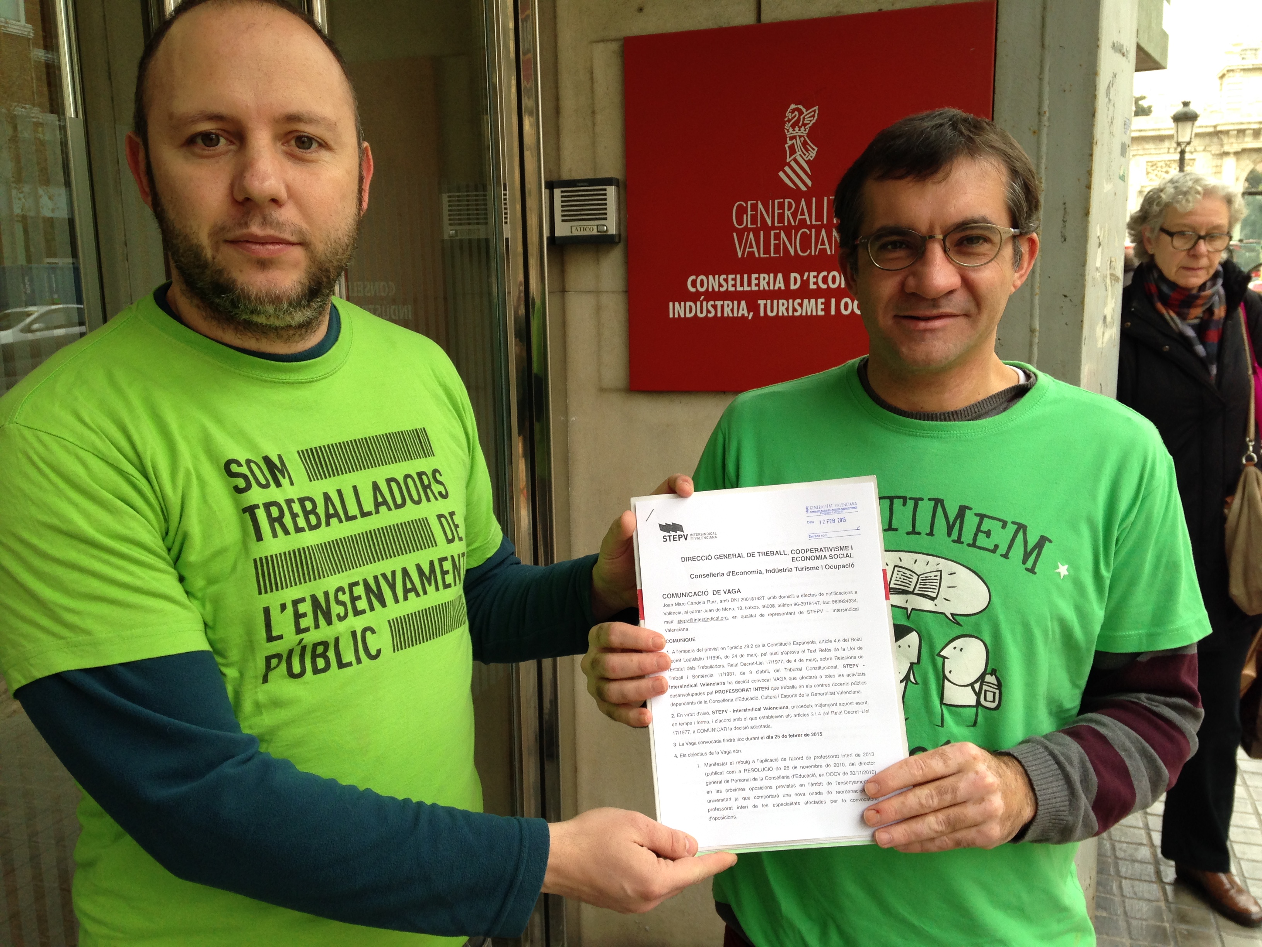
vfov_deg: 42.9
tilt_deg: -10.9
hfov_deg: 55.4
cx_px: 631
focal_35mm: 33
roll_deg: +1.2
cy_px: 474
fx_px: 1203
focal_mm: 4.12
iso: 64
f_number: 2.4
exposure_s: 1/120
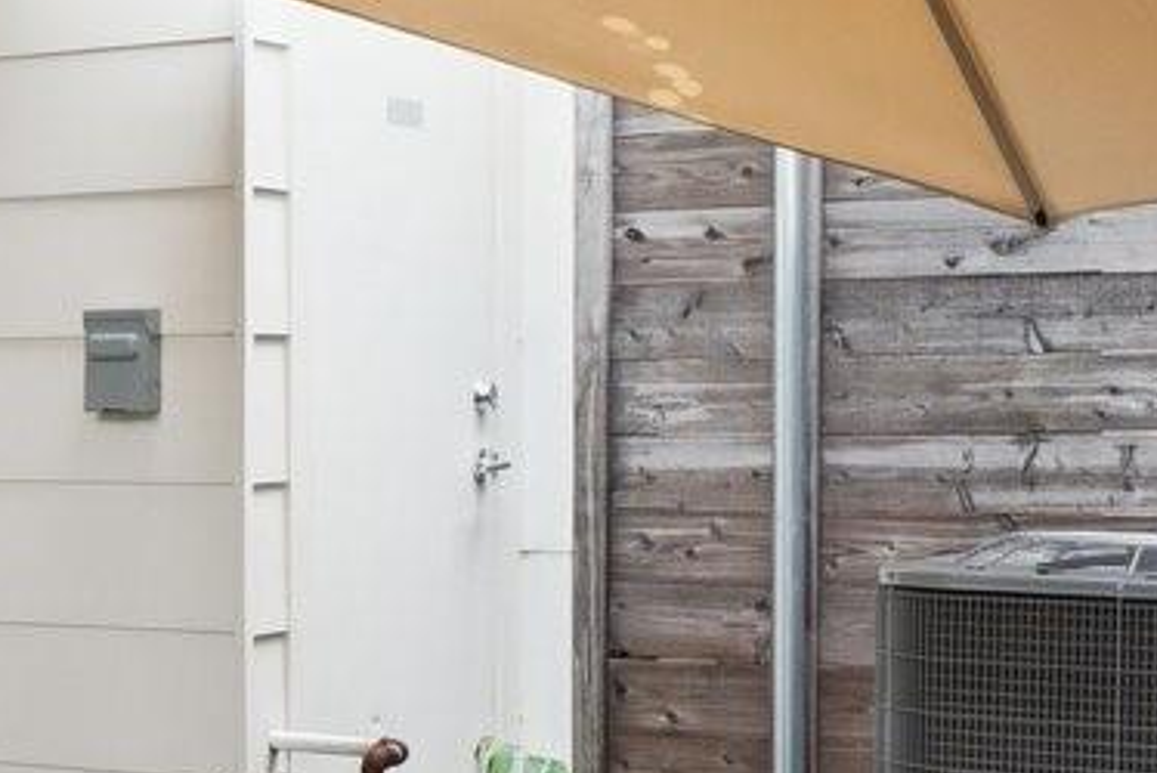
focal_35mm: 93
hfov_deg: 20.4
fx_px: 2991
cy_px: 376
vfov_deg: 14.7
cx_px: -263
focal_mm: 17
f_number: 8
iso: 400
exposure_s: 1/15
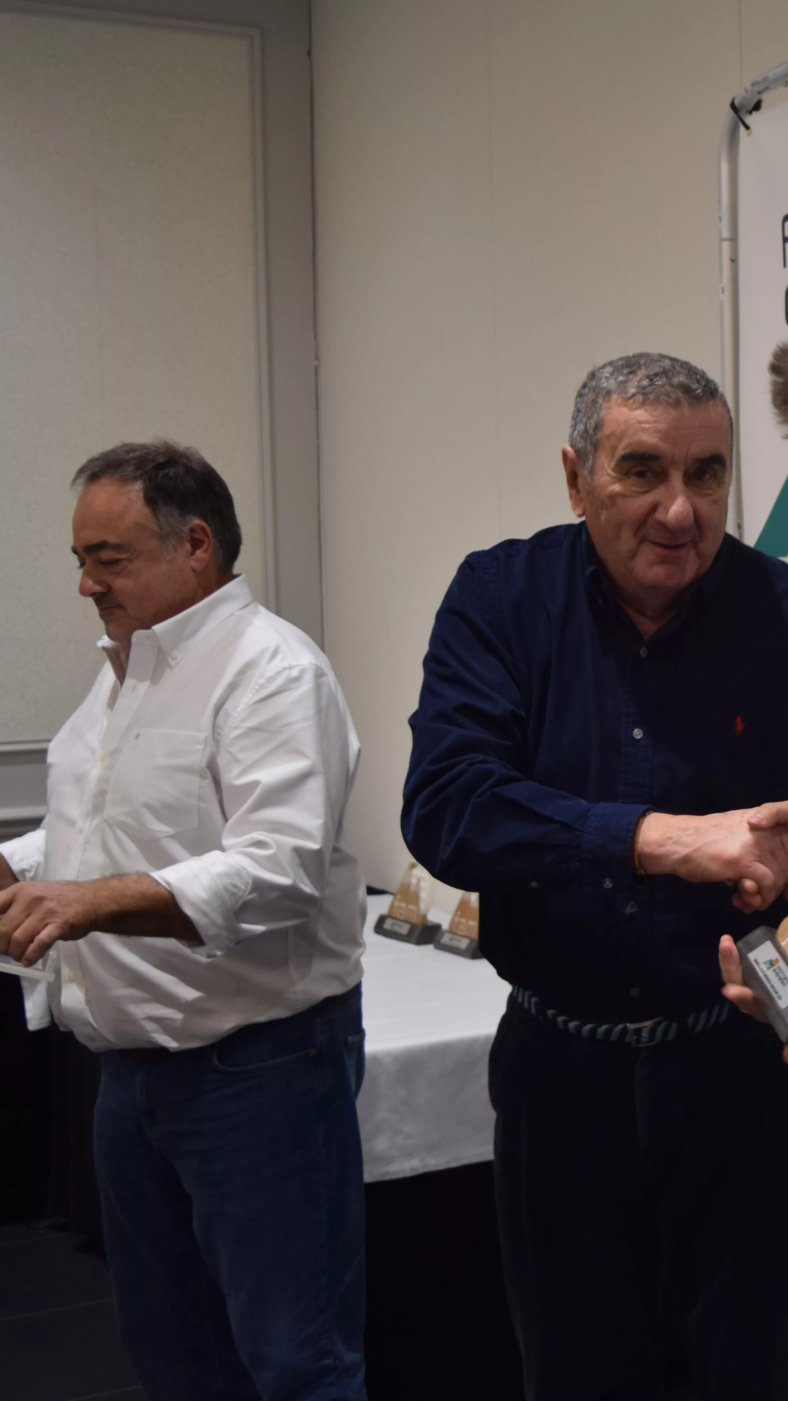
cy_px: 702
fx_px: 2117
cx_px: 931
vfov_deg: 36.6
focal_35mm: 57
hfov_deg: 19.9
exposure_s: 1/60
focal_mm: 24
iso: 450
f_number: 4
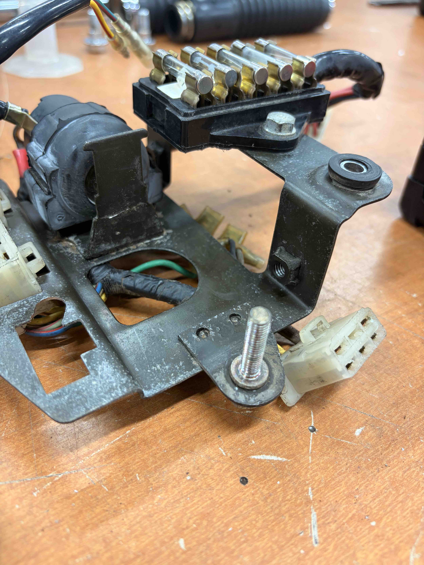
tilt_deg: -39.8
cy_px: 282
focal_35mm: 26
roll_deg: -5.1
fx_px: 425
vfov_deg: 67.3
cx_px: 212
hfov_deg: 53.1
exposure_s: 1/60
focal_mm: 5.96
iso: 100
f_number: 1.6
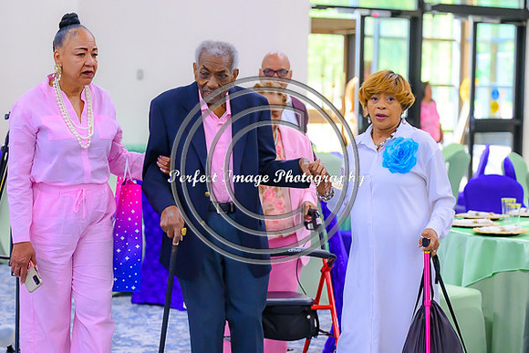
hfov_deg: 20.3
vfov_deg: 13.6
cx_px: 286
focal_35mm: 100
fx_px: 1474
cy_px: 201
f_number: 2.8
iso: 1800
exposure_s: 1/200
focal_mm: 77
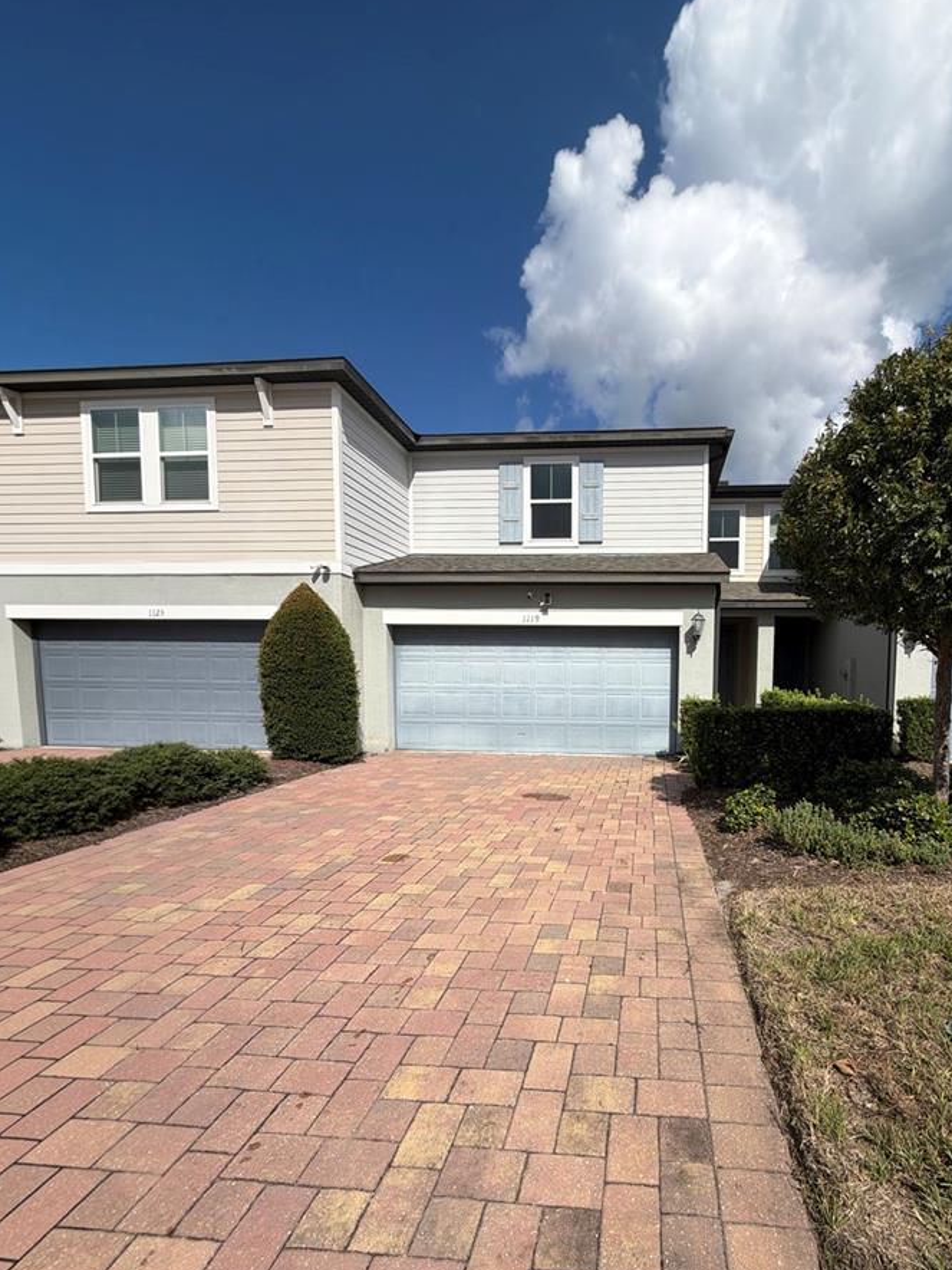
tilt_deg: -4.9
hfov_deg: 68.7
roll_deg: -0.5
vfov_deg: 84.2
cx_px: 484
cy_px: 715
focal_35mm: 19
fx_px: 697
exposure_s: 1/1497
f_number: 2.2
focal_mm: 2.22
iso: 20
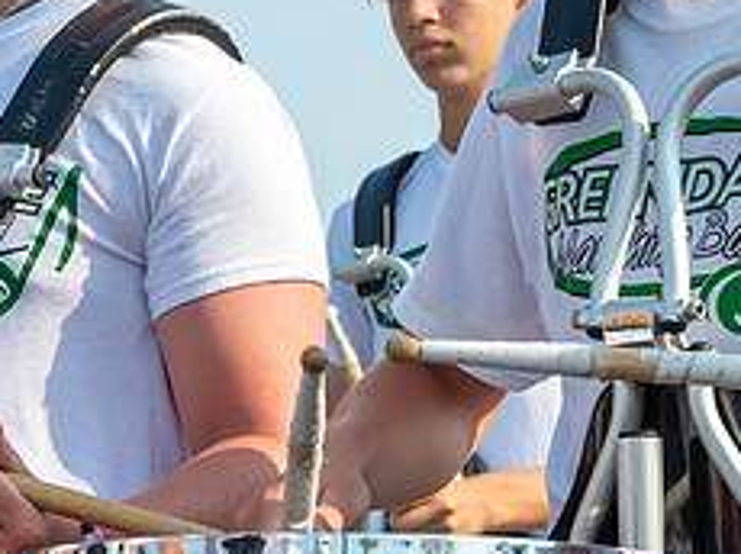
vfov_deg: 8.1
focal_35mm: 184
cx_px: 594
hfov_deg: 10.7
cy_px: 171
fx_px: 3935
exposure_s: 1/2000
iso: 1250
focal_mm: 48
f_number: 13
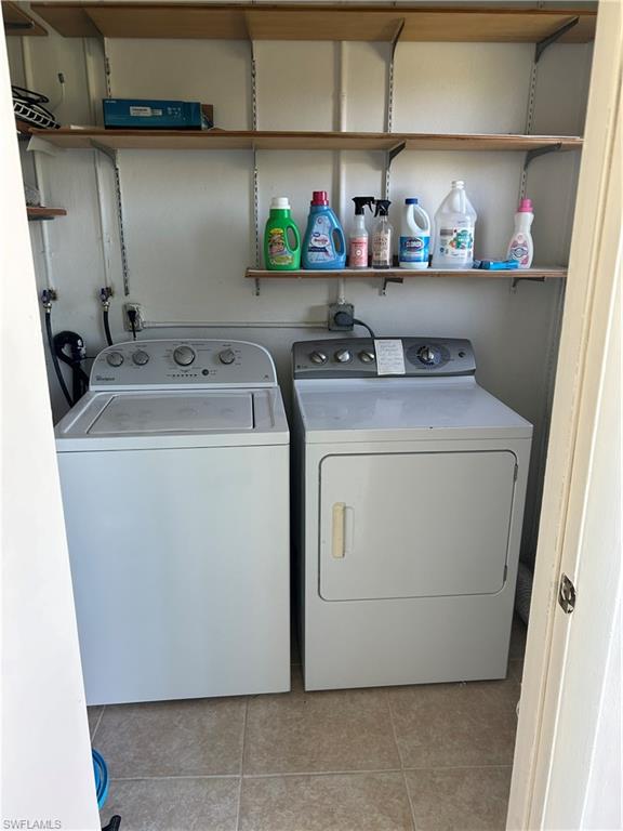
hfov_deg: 53.1
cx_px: 312
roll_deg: +0.0
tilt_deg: -14.7
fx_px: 624
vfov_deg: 67.3
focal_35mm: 26
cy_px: 416
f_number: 1.5
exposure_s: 1/121
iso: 100
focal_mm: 5.7
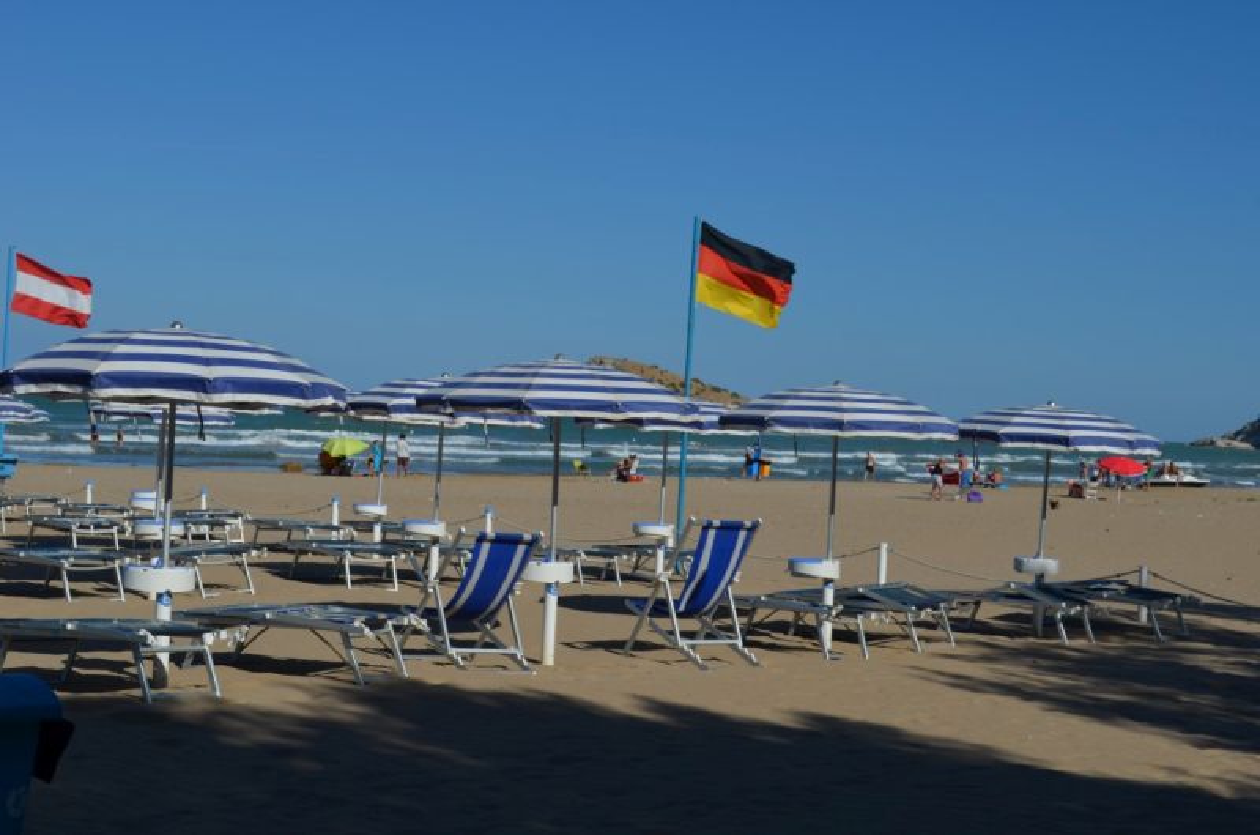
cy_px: 418
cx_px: 630
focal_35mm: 54
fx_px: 1886
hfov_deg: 36.9
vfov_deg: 25.0
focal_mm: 36
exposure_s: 1/400
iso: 100
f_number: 10
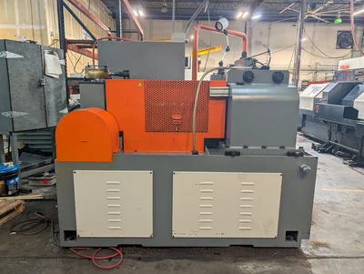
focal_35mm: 24
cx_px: 182
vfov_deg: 56.9
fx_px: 253
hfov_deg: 71.5
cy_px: 137
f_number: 1.68
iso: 121
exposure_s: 1/194
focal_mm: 6.9
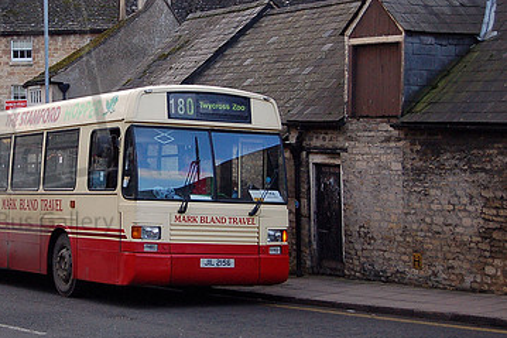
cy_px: 132
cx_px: 99
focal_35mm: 92
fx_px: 1295
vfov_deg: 14.8
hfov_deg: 21.9
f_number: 4.8
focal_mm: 38
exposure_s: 1/500
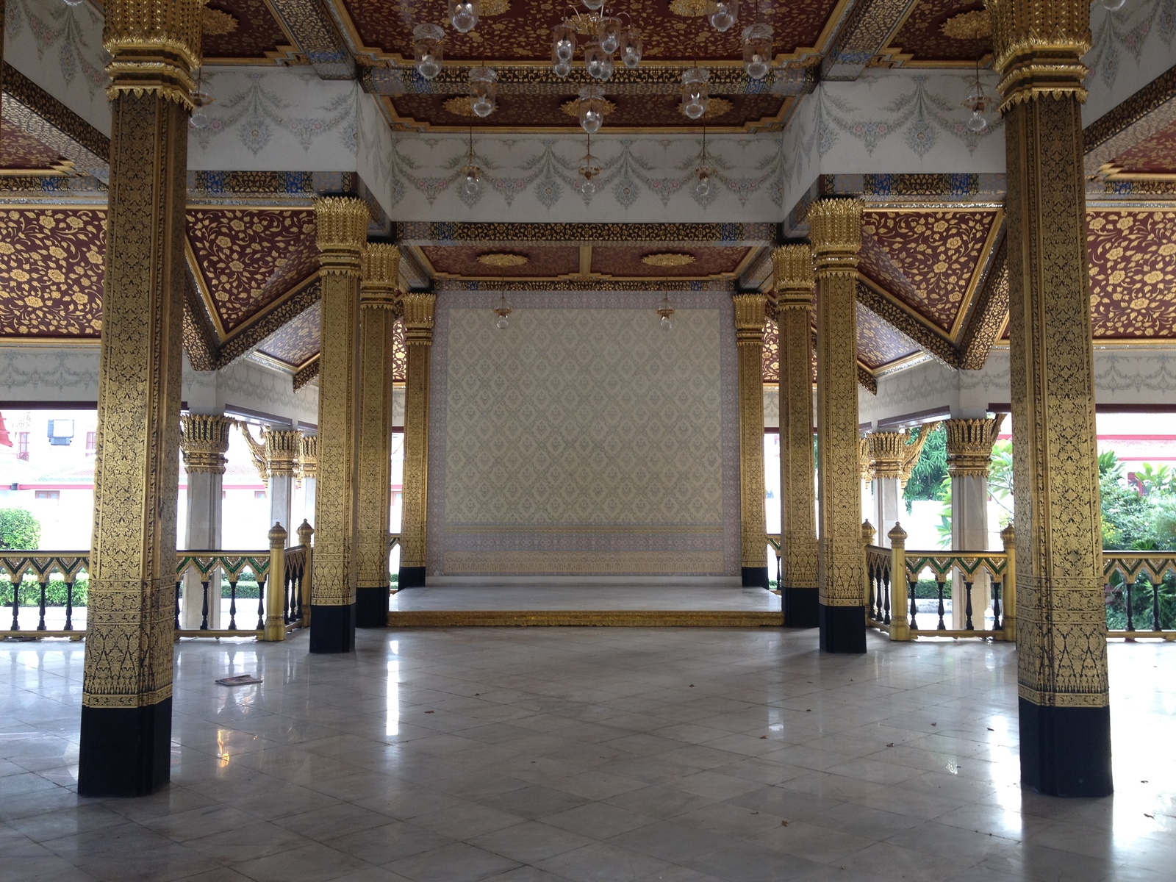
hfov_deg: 52.6
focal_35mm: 35
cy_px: 441
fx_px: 1189
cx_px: 588
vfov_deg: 40.7
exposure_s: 1/40
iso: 64
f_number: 2.4
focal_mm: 4.28
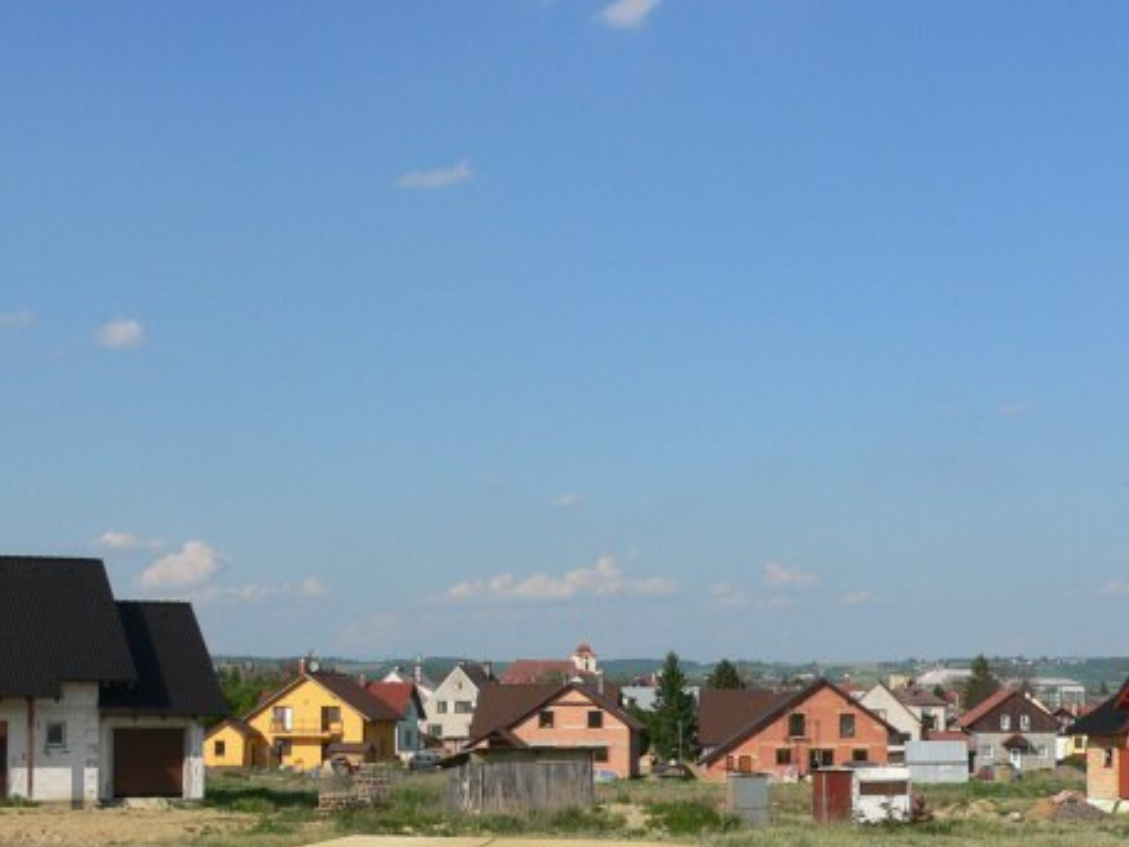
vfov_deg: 23.1
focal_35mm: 63
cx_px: 556
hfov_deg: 30.7
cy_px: 642
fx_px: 2055
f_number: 5.2
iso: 80
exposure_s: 1/500
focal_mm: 6
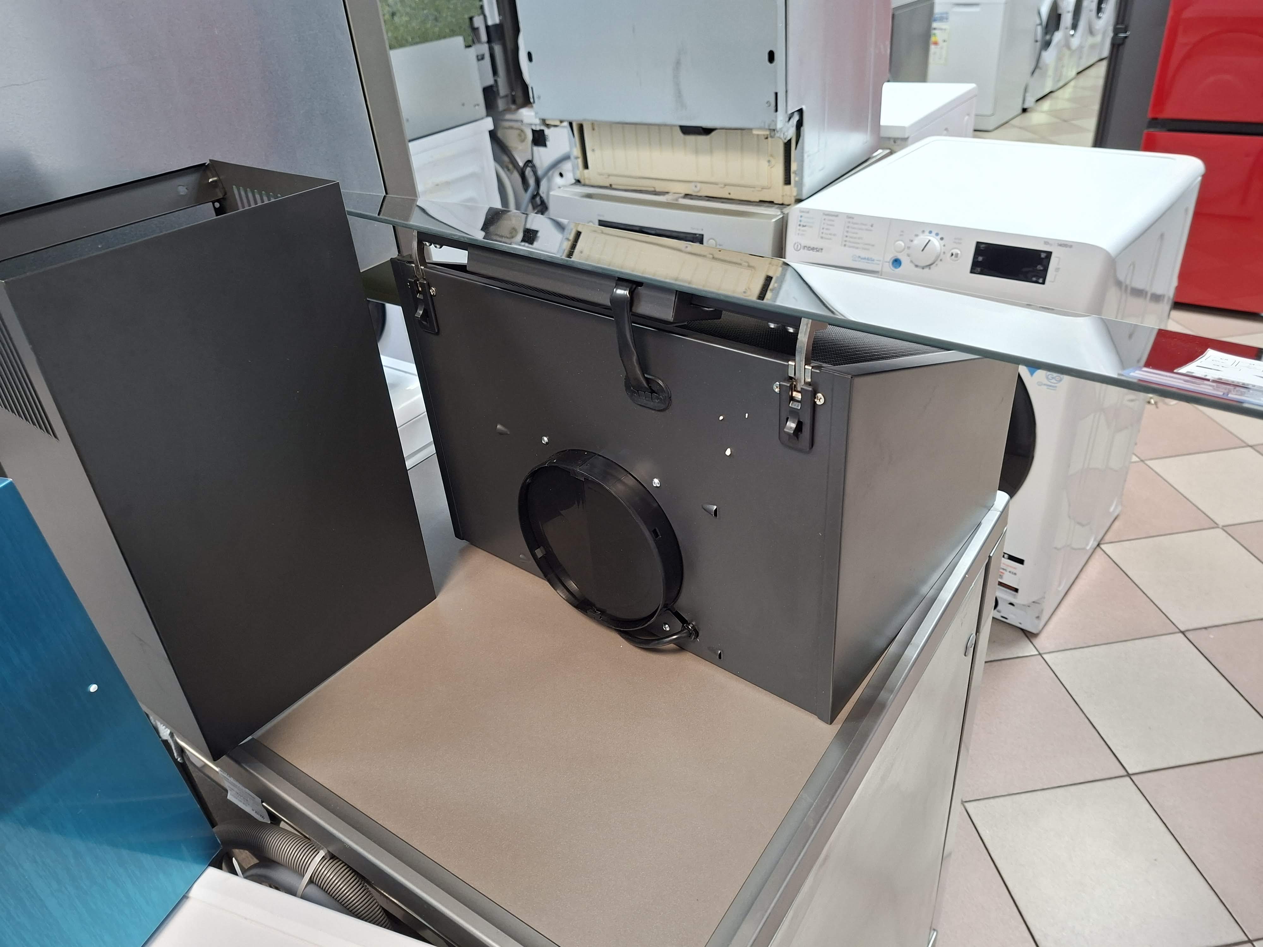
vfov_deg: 58.9
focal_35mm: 23
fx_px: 839
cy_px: 474
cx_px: 632
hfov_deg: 73.9
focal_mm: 5.54
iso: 250
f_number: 1.8
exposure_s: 1/33
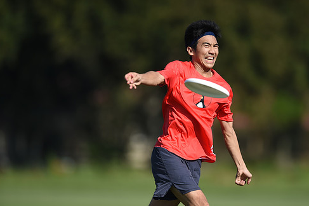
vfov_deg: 2.9
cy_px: 120
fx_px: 4083
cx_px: 180
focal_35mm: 476
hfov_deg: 4.3
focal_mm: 400
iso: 100
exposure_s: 1/2500
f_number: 3.5
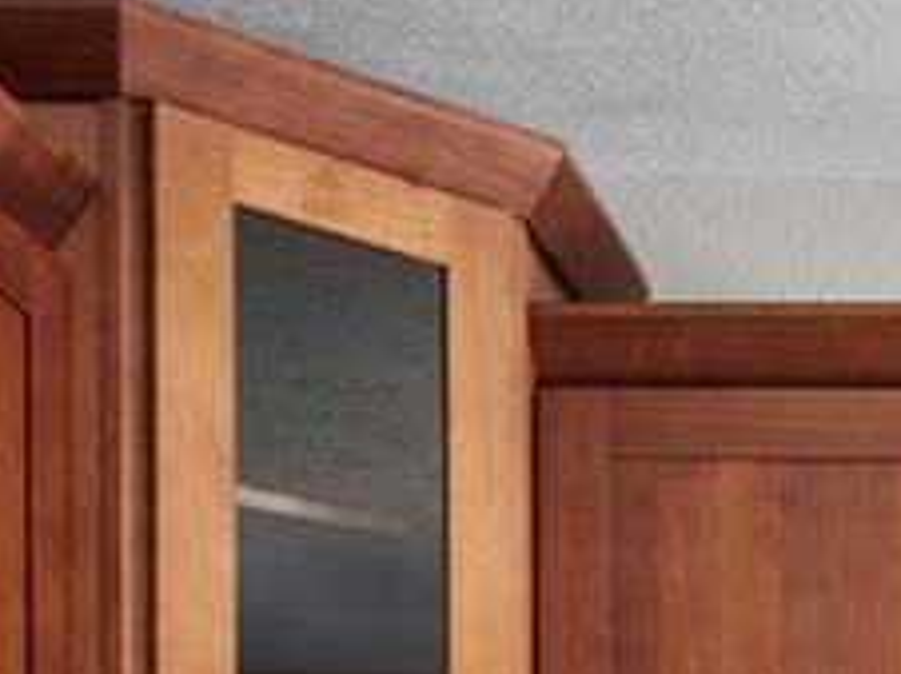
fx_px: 2834
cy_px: 1420
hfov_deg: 16.3
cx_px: 1391
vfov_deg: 11.9
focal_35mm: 109
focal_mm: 16
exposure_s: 1/1.67
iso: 200
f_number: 8
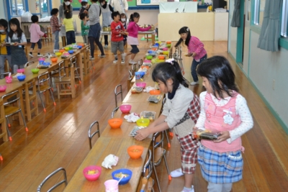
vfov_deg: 29.9
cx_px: 144
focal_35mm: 45
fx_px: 360
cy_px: 96
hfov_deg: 43.6
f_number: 4.5
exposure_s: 1/60
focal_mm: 30
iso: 1000
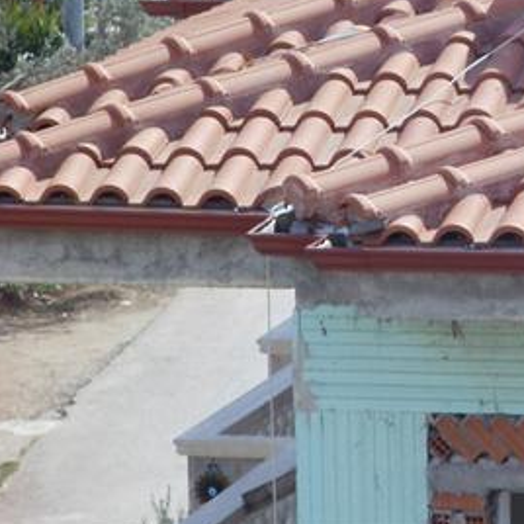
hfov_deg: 4.6
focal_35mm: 379
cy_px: 64
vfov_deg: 4.6
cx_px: 608
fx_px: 6491
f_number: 5.6
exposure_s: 1/400
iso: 100
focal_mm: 31.5
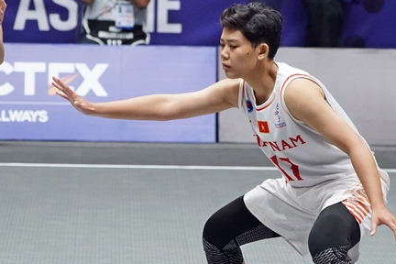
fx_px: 4059
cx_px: 187
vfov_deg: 3.7
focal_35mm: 369
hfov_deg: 5.6
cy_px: 137
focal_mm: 177
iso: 10000
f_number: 5.6
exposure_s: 1/800
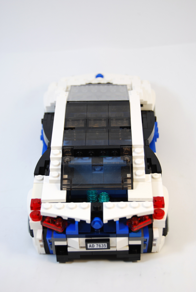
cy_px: 146
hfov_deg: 19.8
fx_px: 562
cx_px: 98
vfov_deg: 29.2
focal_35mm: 69
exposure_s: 1/80
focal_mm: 46
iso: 200
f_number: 5.3
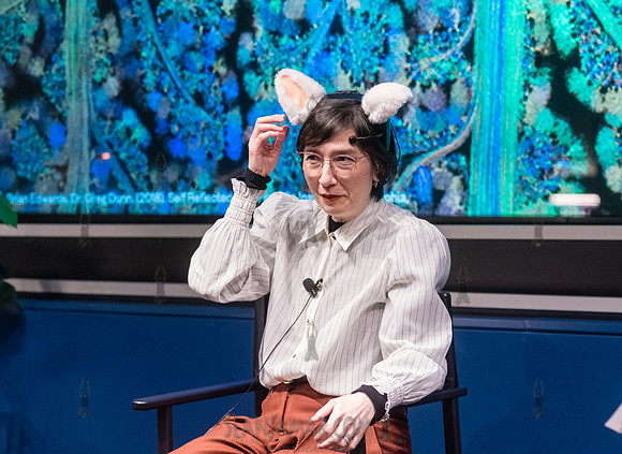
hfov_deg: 16.3
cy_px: 206
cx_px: 352
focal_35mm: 122
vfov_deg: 11.9
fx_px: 2173
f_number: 4
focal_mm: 105
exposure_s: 1/200
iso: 6400
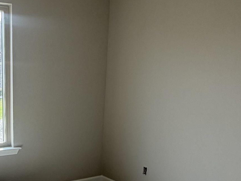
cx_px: 61
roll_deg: -0.6
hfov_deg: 37.3
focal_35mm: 50
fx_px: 348
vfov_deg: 28.6
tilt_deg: -11.1
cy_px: 138
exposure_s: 1/121
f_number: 2.2
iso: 50
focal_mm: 2.22
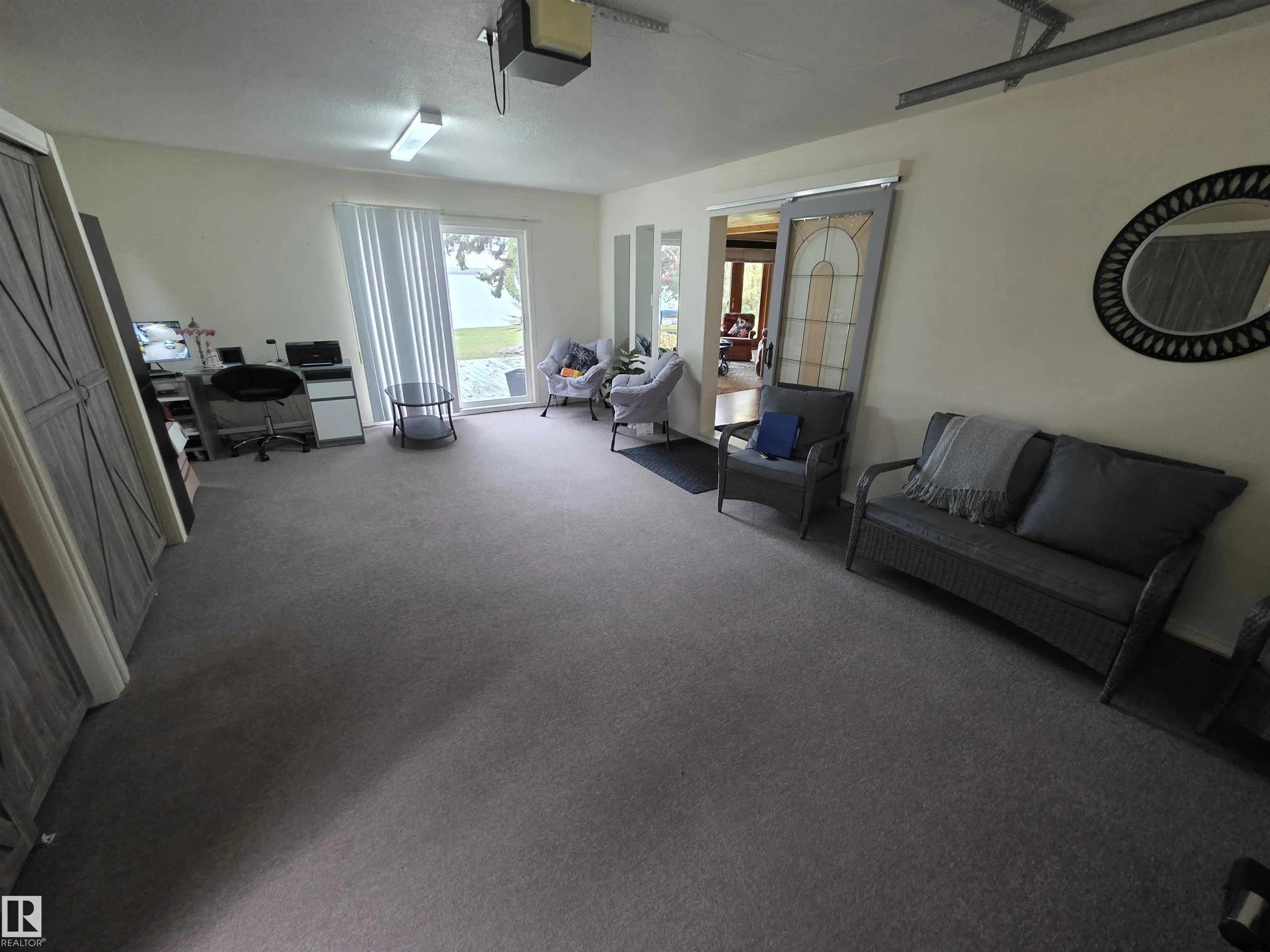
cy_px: 476
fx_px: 477
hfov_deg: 106.2
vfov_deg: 89.9
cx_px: 635
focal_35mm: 13
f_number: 1.9
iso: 640
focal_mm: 2.2
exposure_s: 1/60
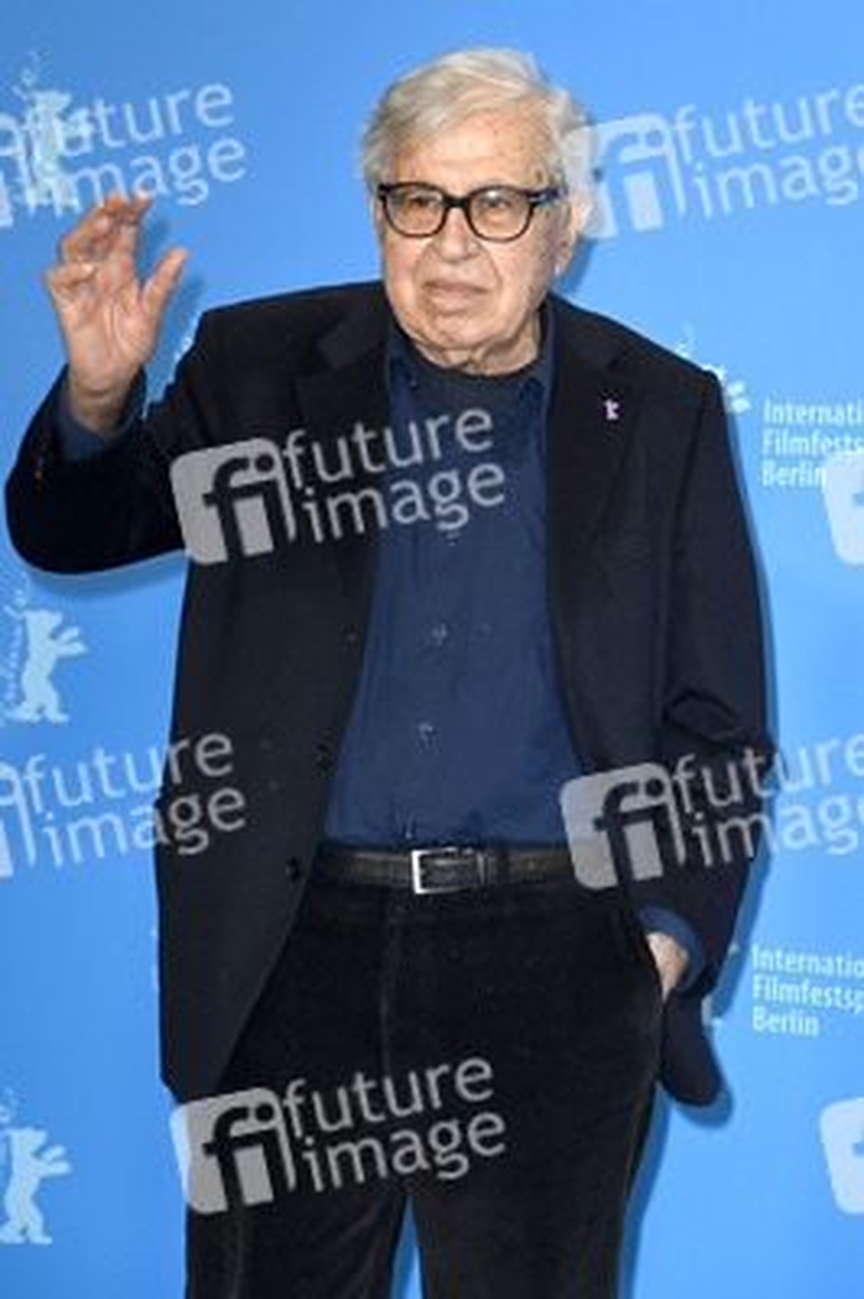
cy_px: 650
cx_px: 432
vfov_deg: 19.5
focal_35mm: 105
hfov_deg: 13.0
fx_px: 3786
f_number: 5.3
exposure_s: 1/160
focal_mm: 105
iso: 800
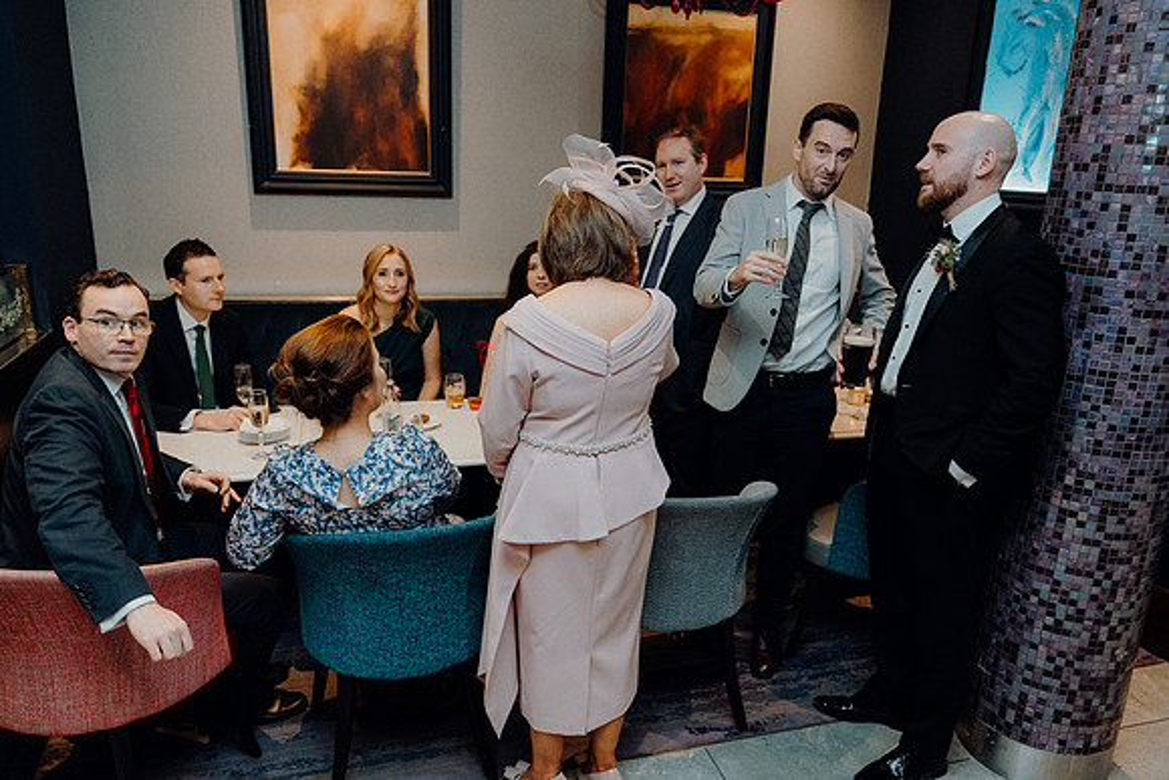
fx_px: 844
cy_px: 390
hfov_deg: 69.4
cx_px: 584
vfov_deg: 49.6
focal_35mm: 26
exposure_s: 1/125
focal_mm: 26
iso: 3200
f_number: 3.5
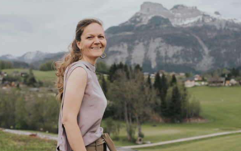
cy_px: 78
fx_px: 342
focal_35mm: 52
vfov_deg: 24.9
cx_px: 119
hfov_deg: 38.9
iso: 100
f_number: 5
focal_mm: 50
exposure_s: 1/200
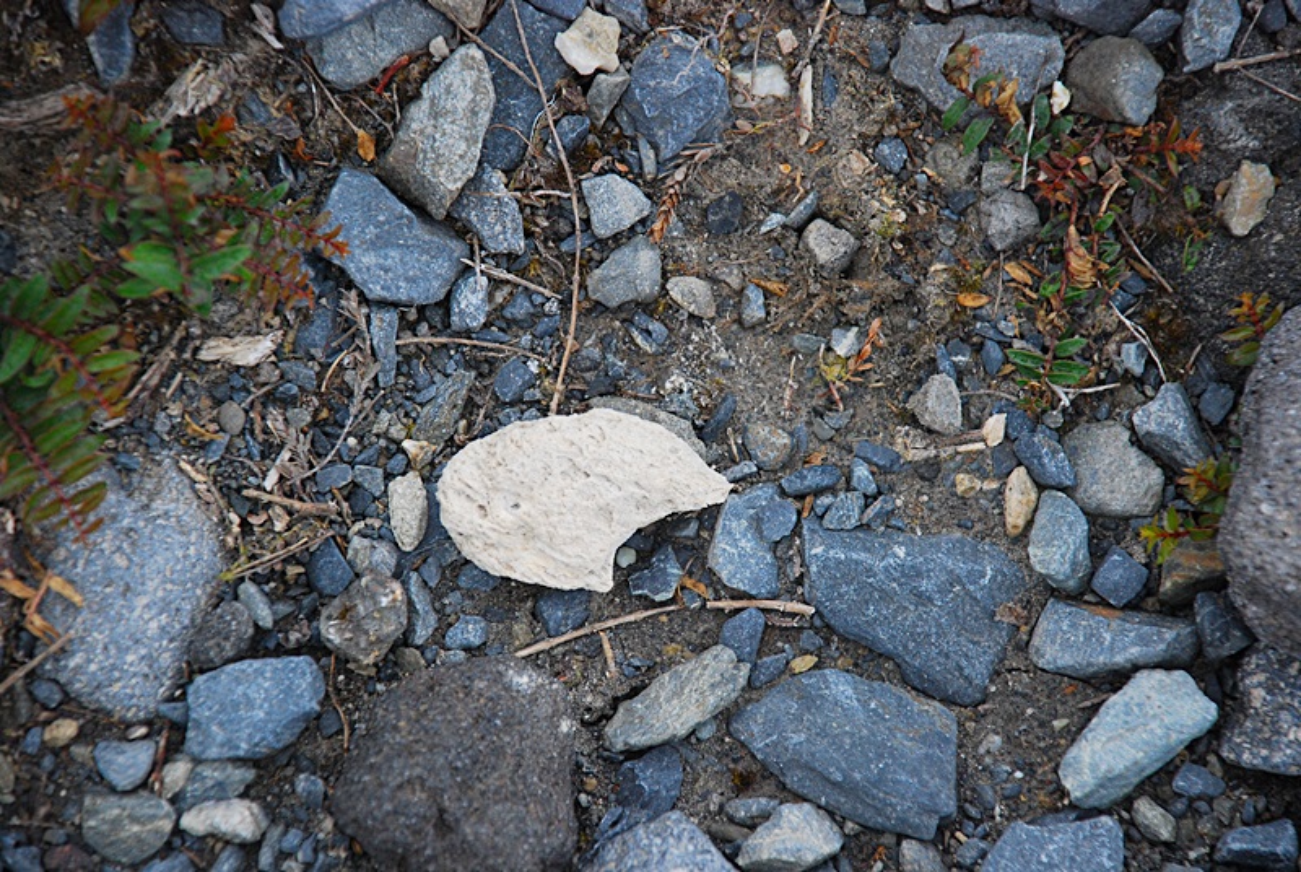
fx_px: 7329
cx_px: 650
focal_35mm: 202
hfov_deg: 10.1
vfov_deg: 6.8
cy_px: 436
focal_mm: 135
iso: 400
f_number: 5.6
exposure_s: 1/80
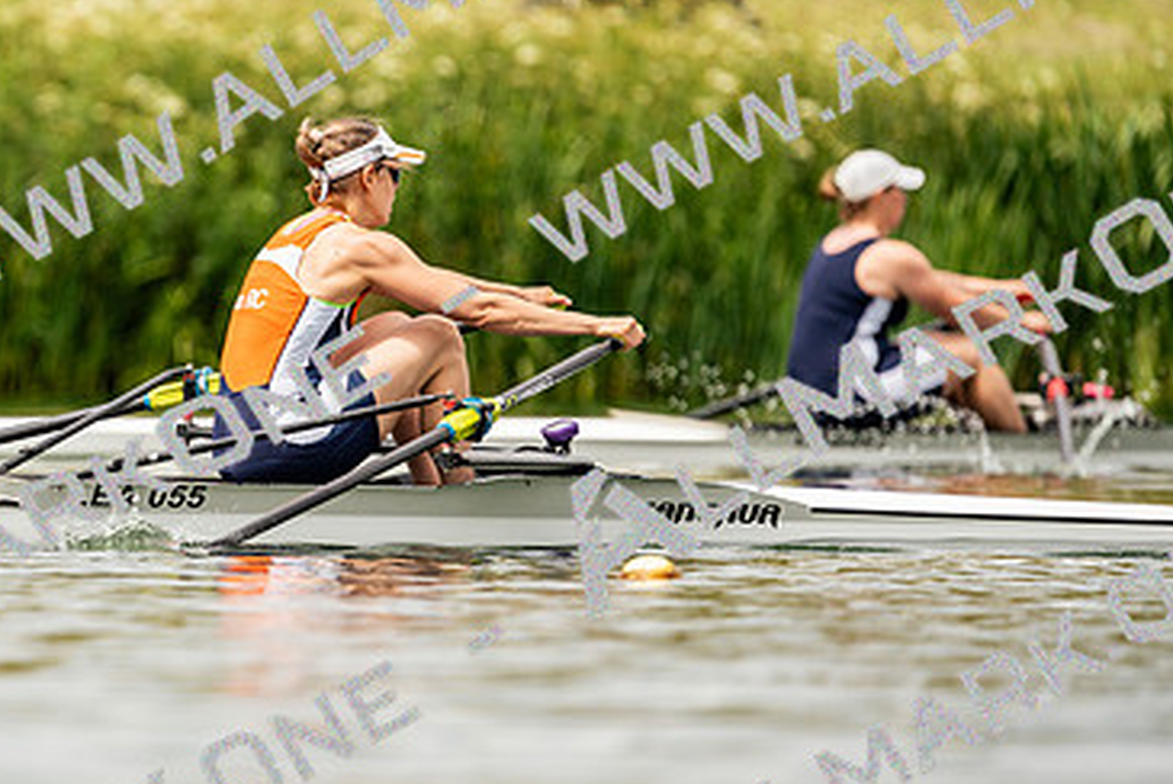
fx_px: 31076
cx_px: 296
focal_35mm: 953
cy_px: 316
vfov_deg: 1.4
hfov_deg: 2.2
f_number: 6.3
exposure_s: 1/2000
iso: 320
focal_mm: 600
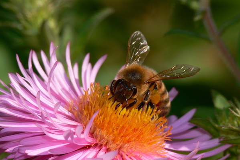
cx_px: 120
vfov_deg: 6.0
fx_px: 1520
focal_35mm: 228
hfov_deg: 9.0
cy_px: 90
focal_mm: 46
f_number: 11
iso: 100
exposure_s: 1/250
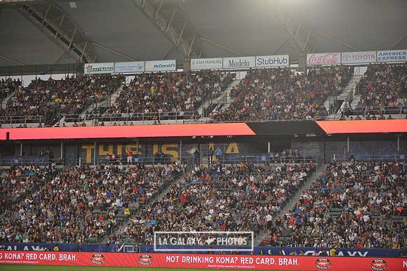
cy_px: 136
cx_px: 204
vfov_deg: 13.0
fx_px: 1186
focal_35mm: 105
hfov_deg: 19.5
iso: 1250
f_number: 2.8
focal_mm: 105
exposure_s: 1/1000
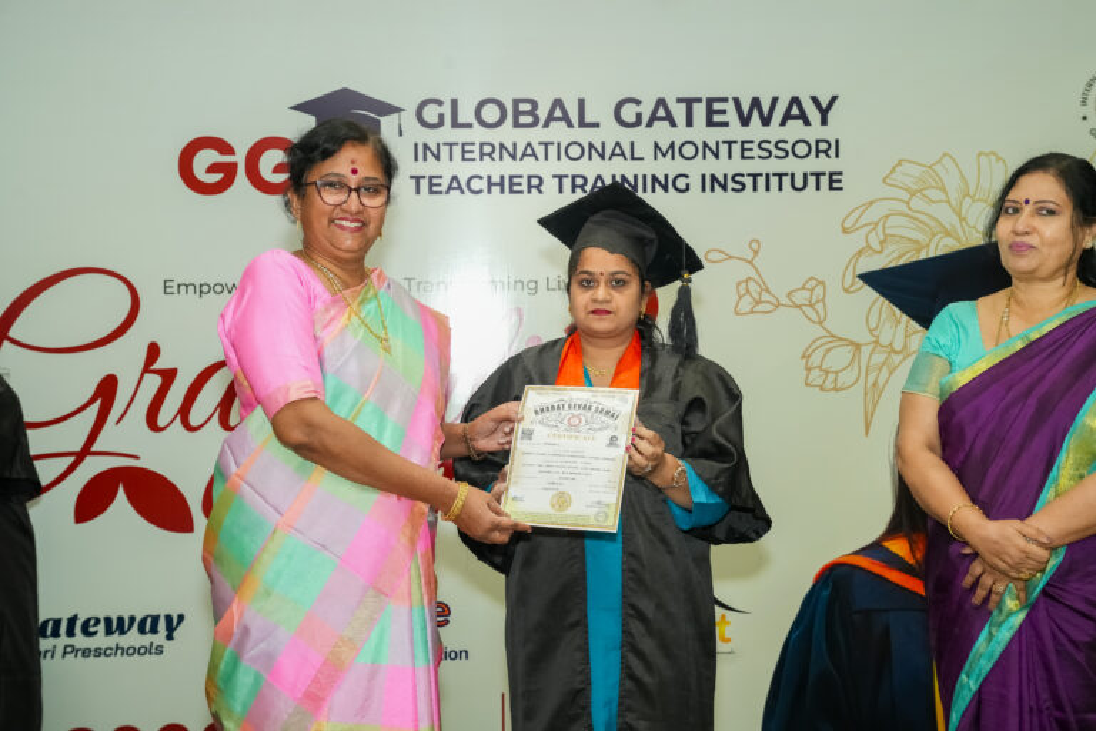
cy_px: 366
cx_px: 548
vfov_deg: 24.6
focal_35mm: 55
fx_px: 1674
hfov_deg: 36.2
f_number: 6.3
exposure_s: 1/125
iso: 1000
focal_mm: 55
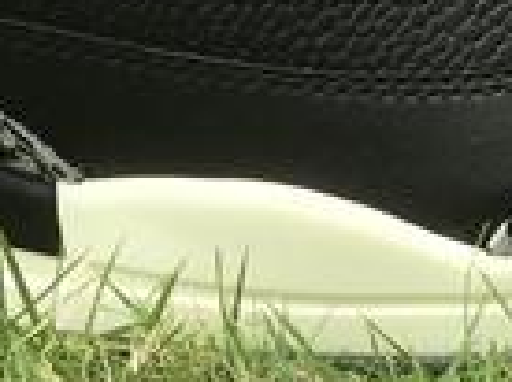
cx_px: 241
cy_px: -506
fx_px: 4518
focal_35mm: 306
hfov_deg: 6.5
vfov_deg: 4.7
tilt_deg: -12.3
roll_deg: -4.1
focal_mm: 6.6
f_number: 2.8
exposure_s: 1/203
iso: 20
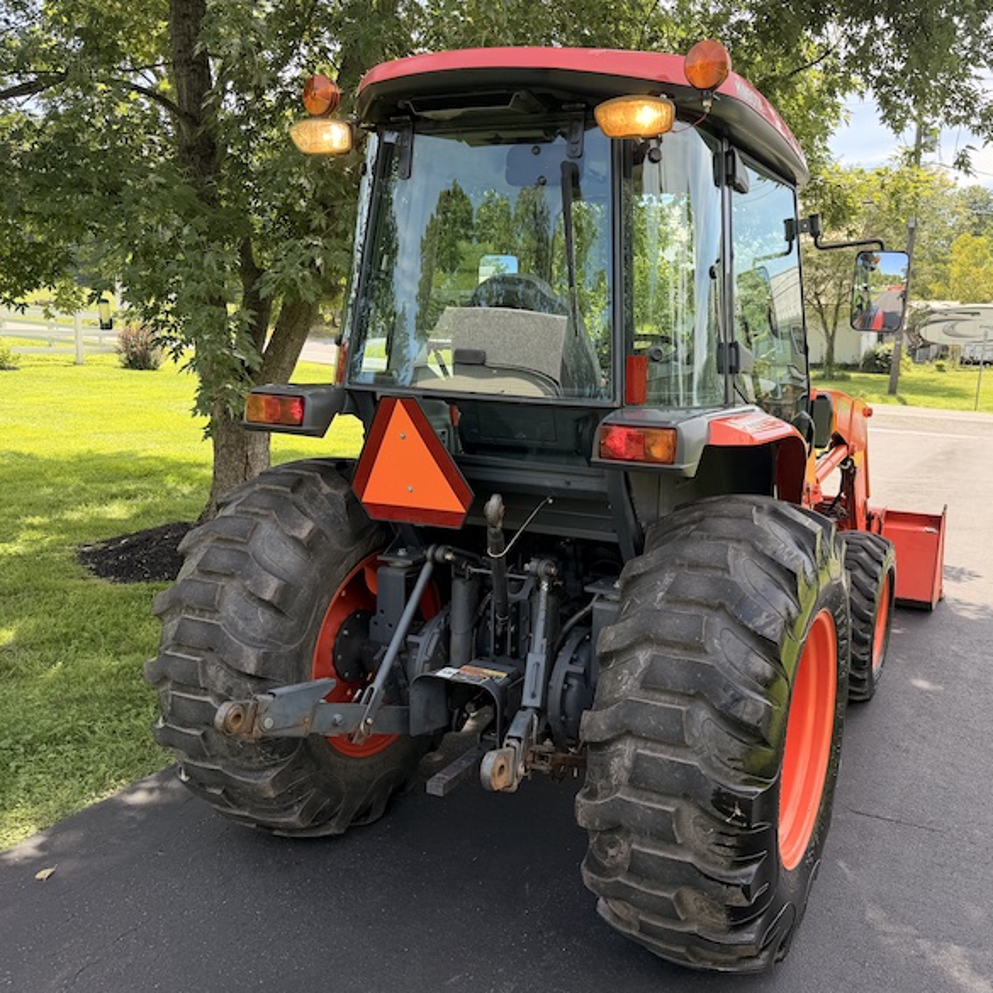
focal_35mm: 29
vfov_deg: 55.6
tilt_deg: -7.8
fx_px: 941
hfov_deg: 55.3
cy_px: 506
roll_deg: -0.9
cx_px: 582
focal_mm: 6.76
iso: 80
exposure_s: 1/788
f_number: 1.78
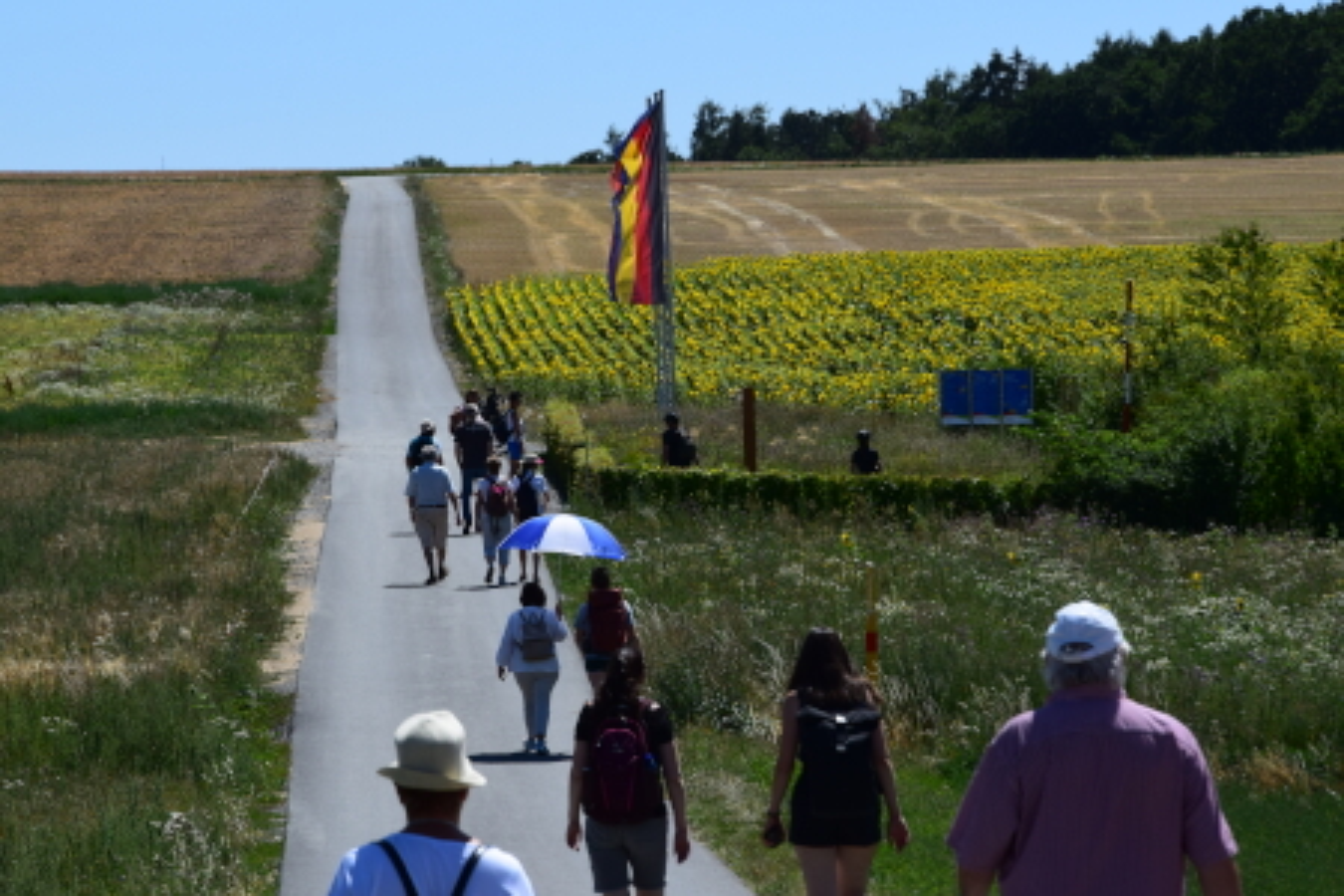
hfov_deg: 13.0
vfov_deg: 8.7
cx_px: 672
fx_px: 5880
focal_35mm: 158
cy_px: 448
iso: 320
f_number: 11
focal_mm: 105
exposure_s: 1/500
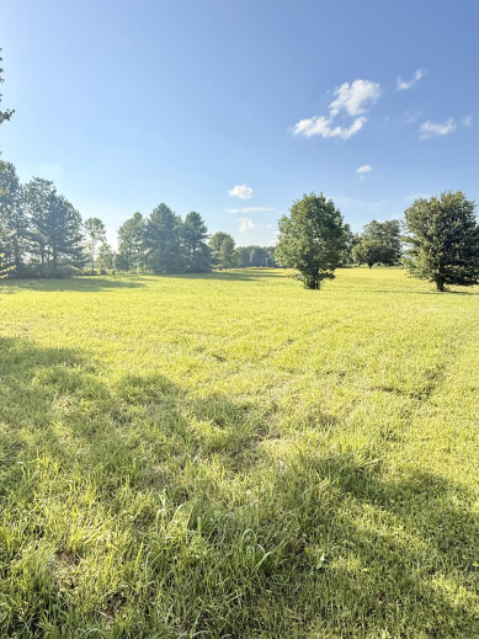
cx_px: 192
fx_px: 332
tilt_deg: -3.2
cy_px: 287
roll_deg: +0.4
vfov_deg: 87.5
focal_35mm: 18
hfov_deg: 70.8
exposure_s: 1/760
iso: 64
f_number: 2.2
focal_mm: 2.22
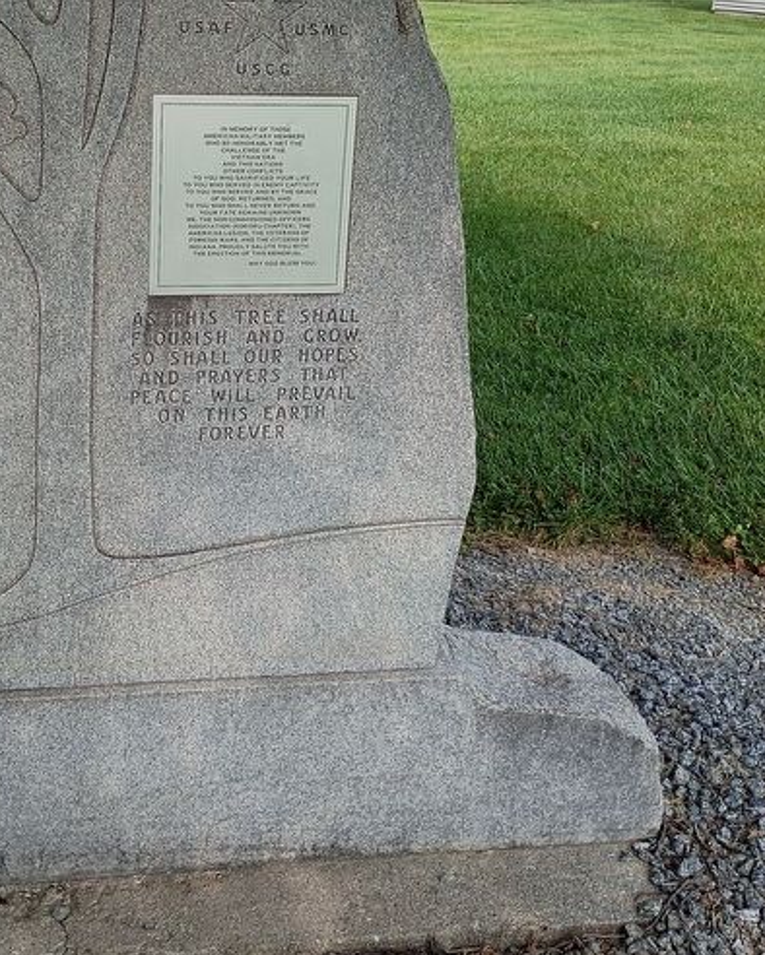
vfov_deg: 39.8
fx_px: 1301
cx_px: 188
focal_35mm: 46
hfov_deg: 32.1
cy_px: 309
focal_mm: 4.27
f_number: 1.8
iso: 100
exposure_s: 1/616
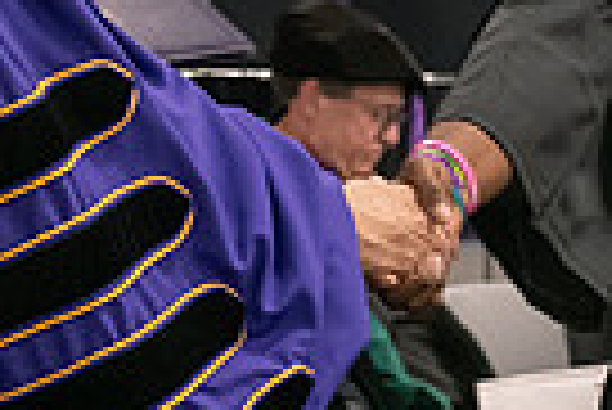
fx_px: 4510
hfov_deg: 7.8
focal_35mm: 265
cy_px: -151
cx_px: 369
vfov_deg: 5.2
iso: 2500
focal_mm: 62
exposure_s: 1/125
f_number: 5
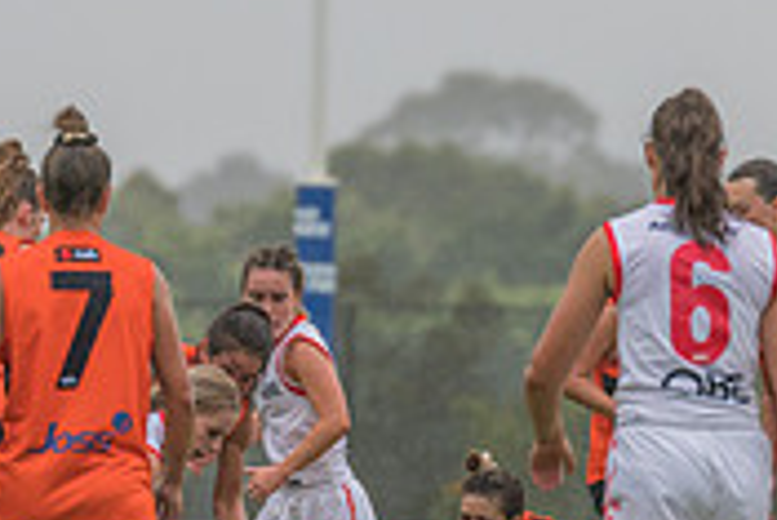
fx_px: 21493
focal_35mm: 995
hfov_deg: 2.1
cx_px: 364
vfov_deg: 1.4
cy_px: 447
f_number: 6.3
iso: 800
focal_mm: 300
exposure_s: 1/2000
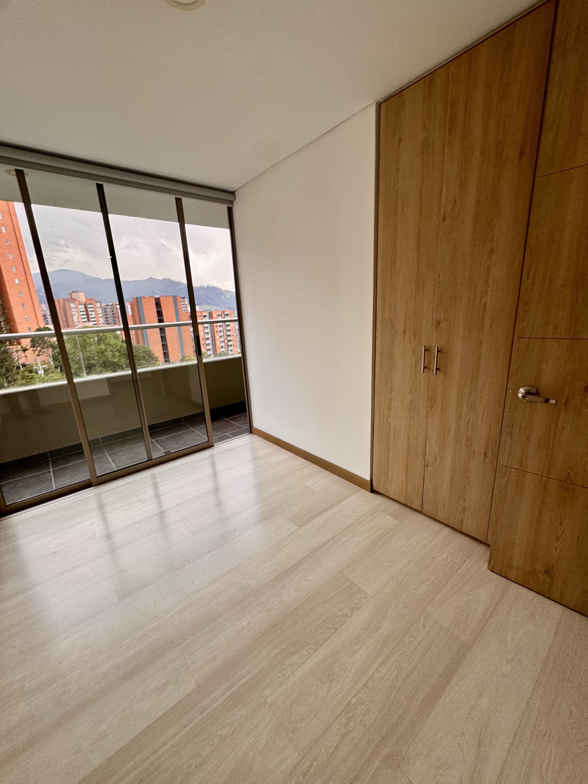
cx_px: 294
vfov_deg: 102.1
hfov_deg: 85.7
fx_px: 317
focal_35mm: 14
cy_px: 392
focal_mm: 2.22
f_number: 2.2
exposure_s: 1/99
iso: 40
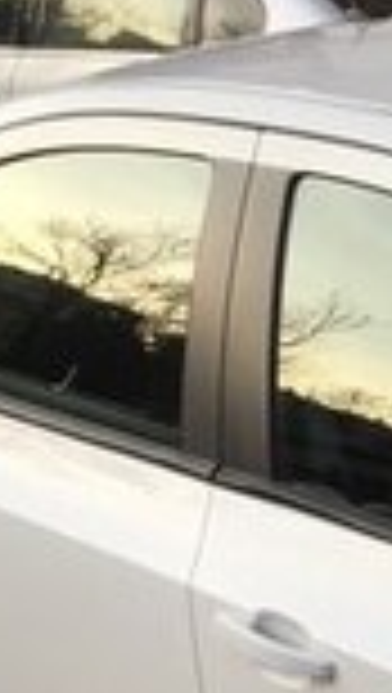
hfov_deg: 8.0
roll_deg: +1.5
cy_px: 781
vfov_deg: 15.4
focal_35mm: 135
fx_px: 2486
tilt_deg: -23.5
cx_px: 1063
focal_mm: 4.15
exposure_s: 1/267
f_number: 2.2
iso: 32
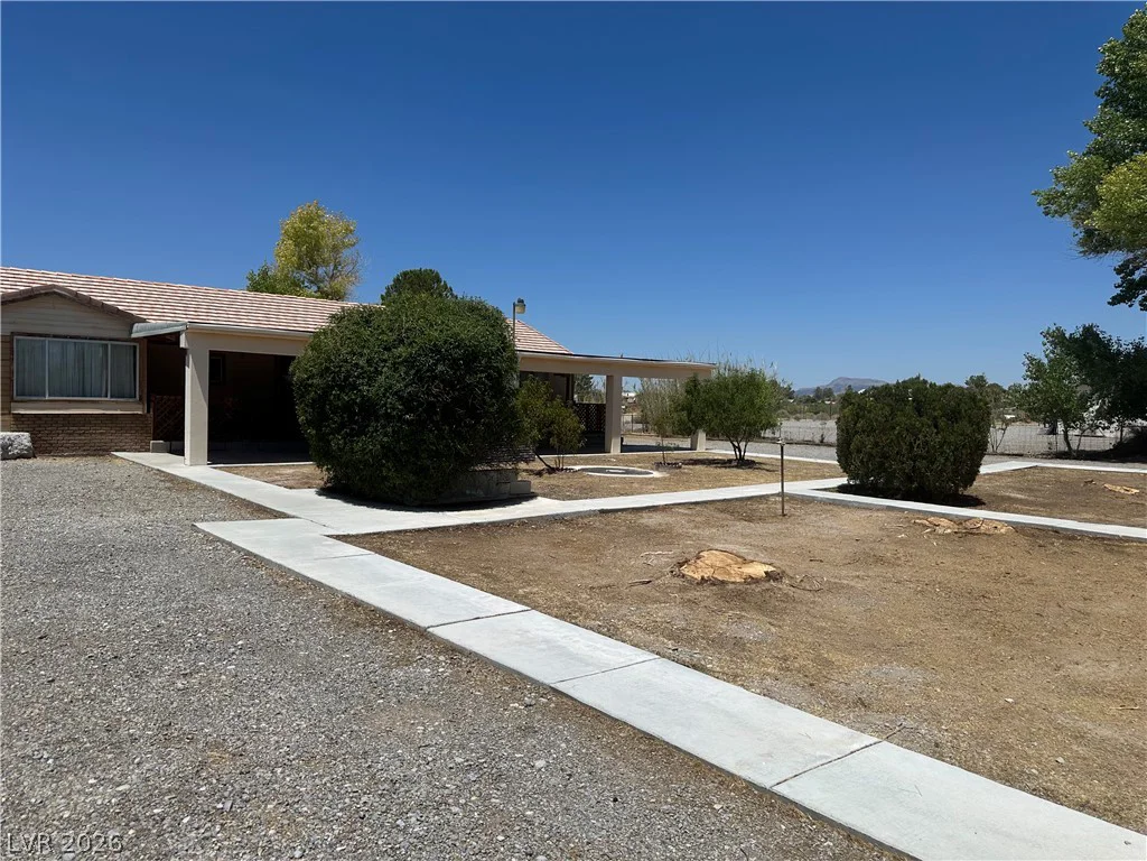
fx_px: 795
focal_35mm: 24
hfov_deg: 71.6
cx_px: 574
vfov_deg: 56.8
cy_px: 430
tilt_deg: -1.0
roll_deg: -1.8
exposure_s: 1/9709
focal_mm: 6.86
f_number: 1.78
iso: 80
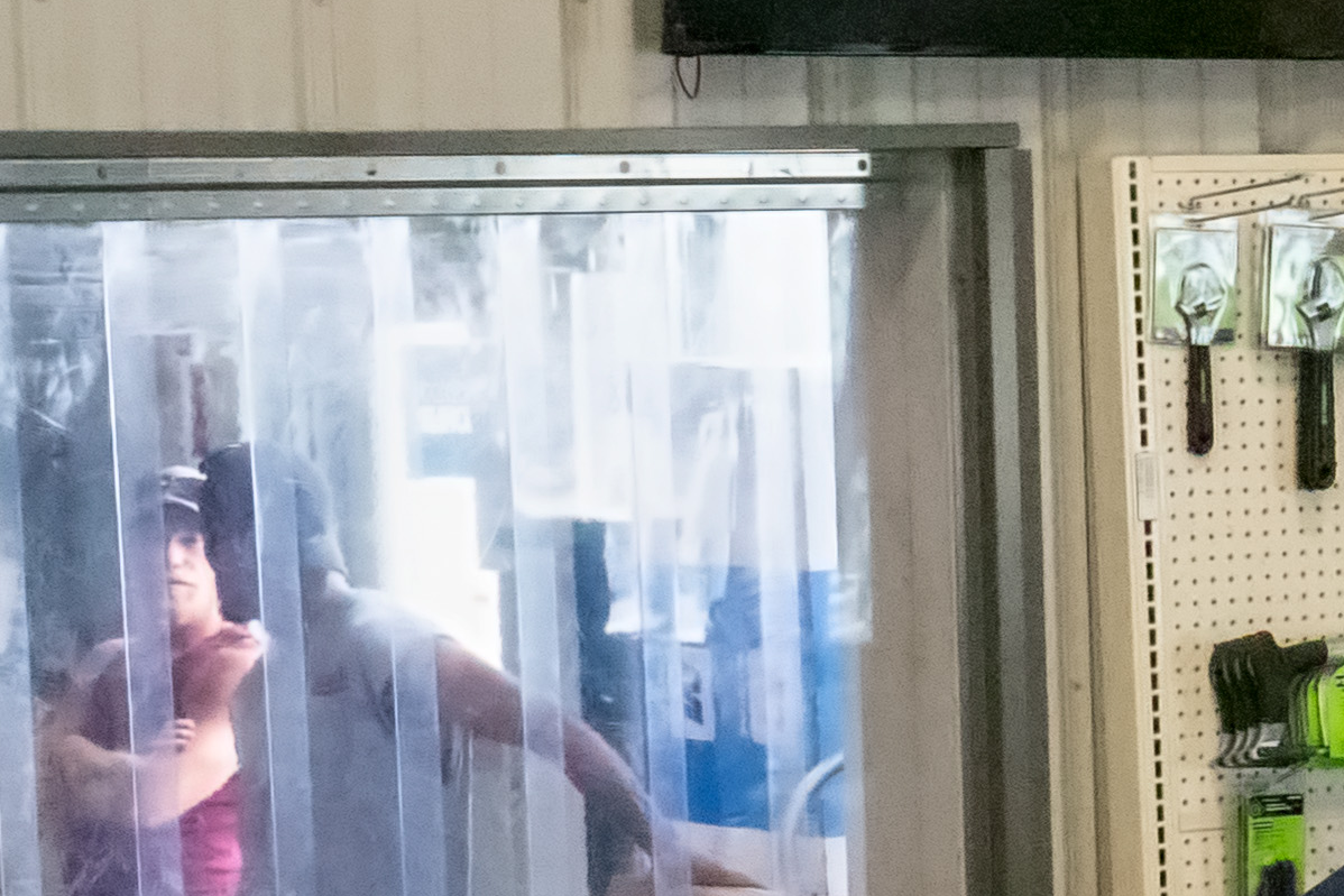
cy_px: 1025
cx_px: 2253
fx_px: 6384
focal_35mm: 171
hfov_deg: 11.3
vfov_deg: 8.0
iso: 6400
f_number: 6.3
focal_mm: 19
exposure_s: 1/640
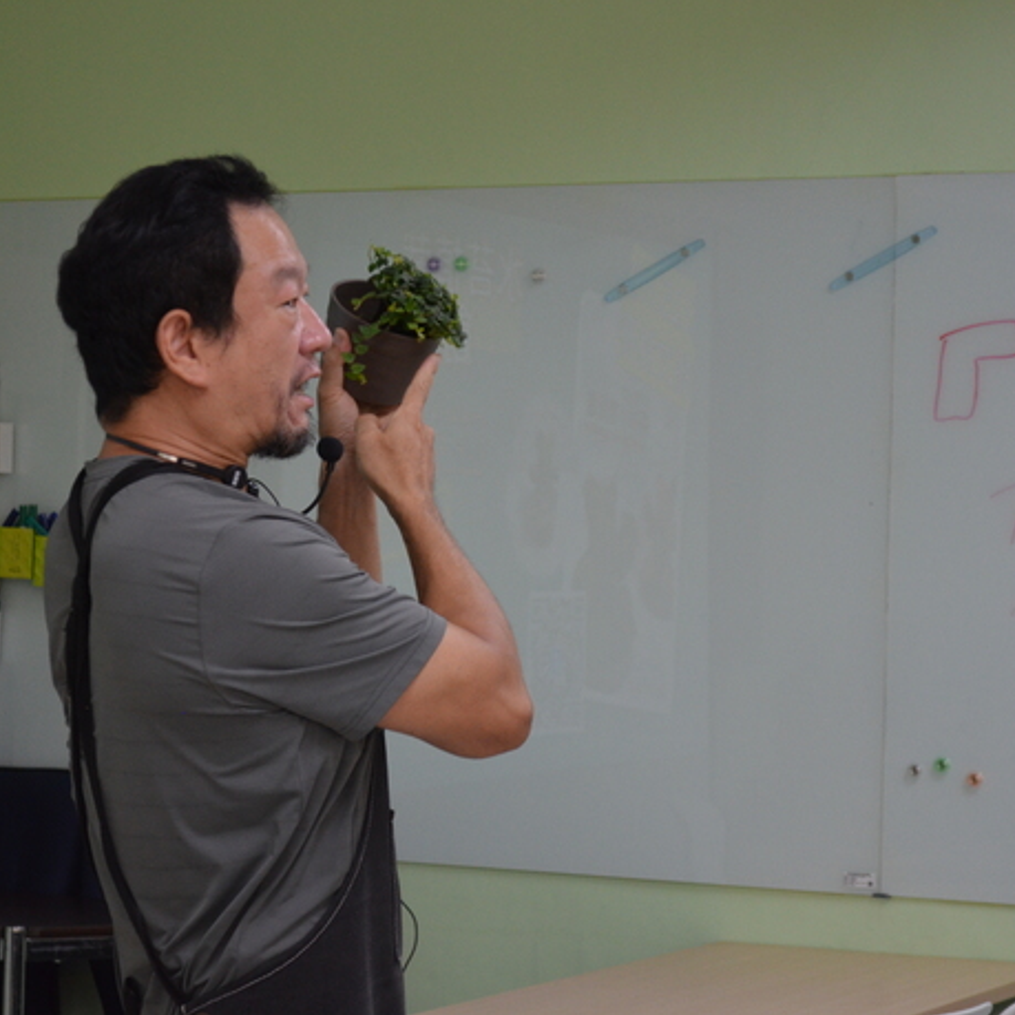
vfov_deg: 16.3
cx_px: 394
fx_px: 3538
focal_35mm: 107
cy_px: 504
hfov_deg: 16.3
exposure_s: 1/125
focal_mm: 55
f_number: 5.6
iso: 1250
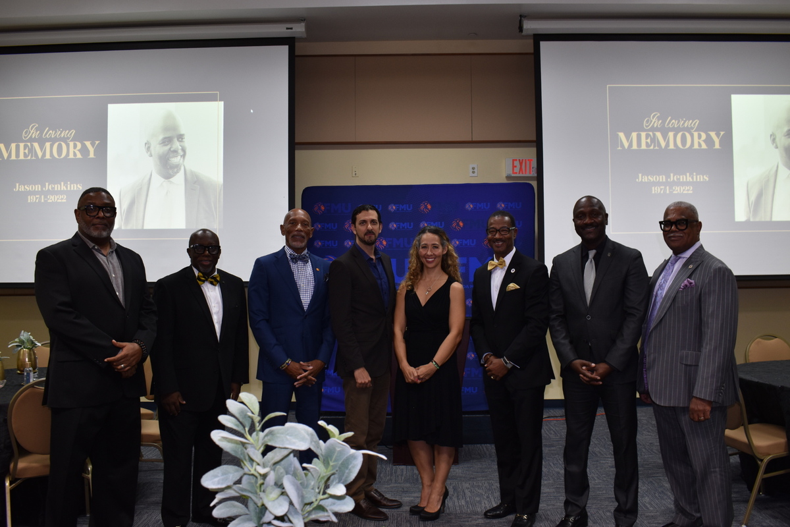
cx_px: 395
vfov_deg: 41.7
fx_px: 691
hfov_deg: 59.5
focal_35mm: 32
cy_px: 264
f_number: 5.6
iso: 250
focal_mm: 21
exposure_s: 1/13
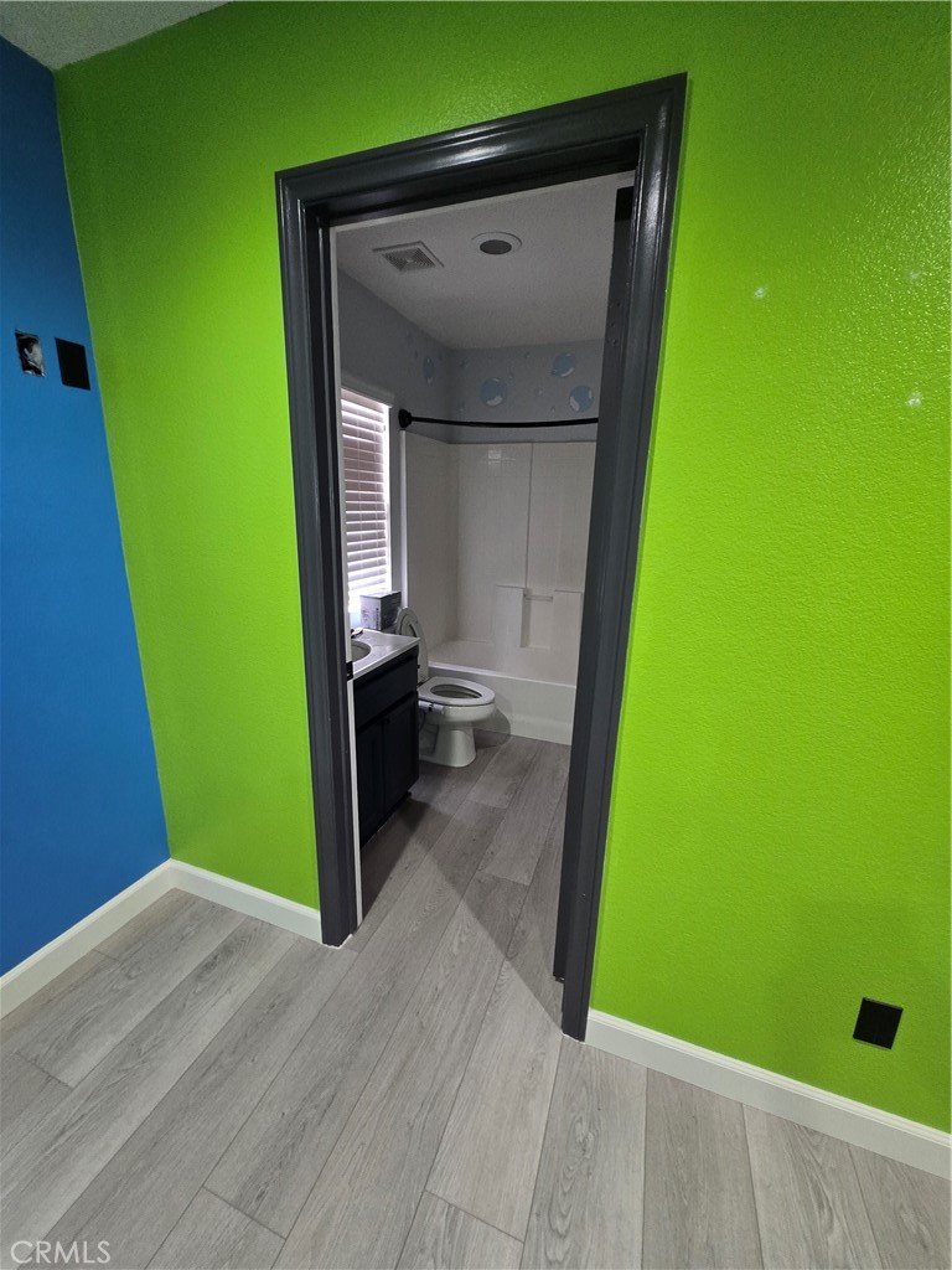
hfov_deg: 89.9
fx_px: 477
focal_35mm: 13
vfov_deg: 106.2
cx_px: 476
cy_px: 635
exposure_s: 1/60
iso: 250
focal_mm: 1.7
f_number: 2.2
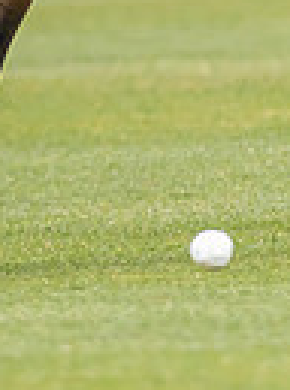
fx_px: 28806
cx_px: -152
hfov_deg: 0.6
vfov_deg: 0.8
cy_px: -338
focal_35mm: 2566
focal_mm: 300
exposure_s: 1/2000
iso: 320
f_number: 2.8
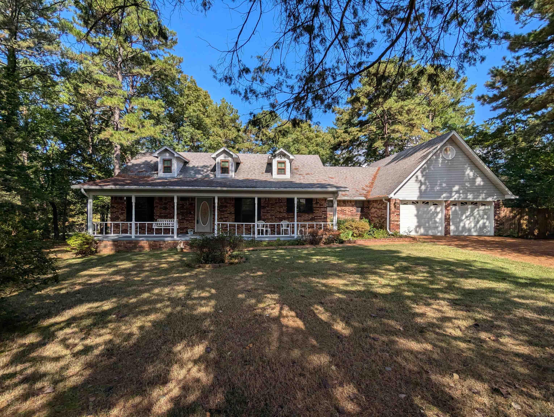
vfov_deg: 78.2
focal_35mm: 16
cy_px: 208
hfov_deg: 94.4
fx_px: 256
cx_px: 277
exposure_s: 1/1148
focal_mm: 2.35
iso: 48
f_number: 2.2
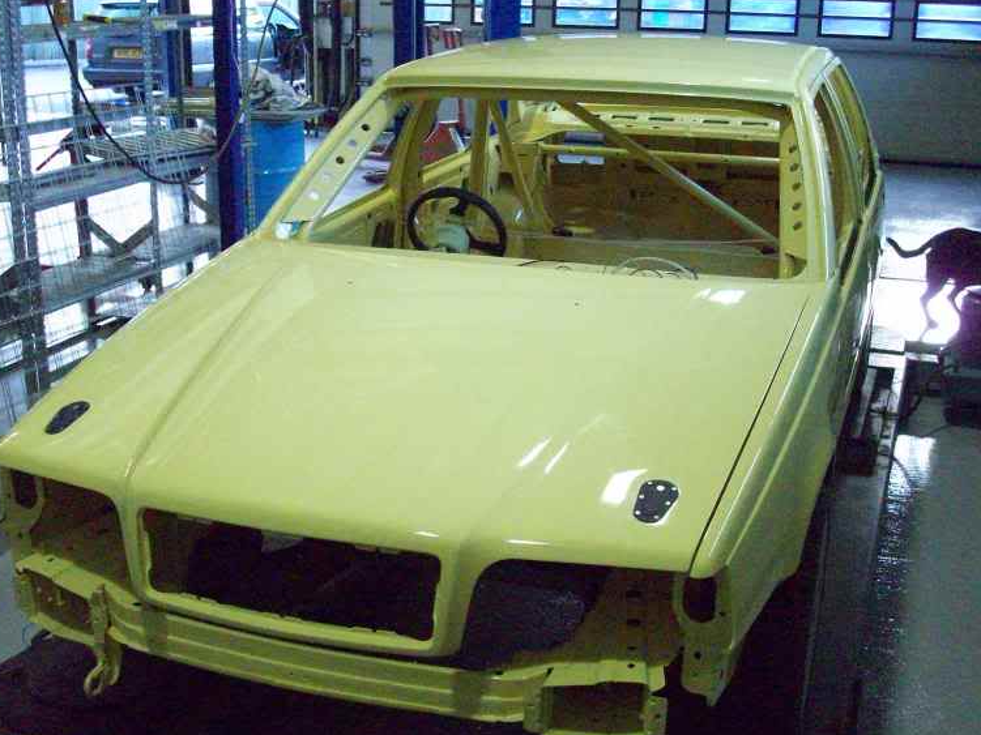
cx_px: 481
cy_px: 367
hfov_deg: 38.9
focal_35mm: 49
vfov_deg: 29.7
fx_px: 1388
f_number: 3.1
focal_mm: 7.6
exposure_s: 1/144
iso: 794
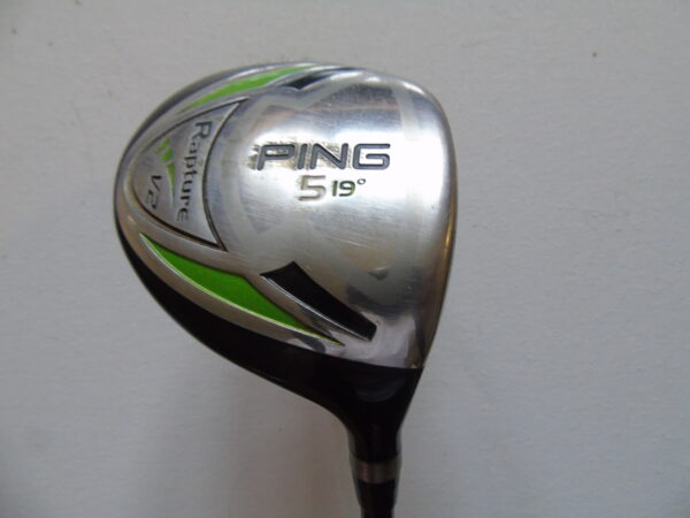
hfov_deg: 69.4
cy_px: 259
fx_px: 498
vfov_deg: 54.9
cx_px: 345
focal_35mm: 25
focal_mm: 4.4
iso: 400
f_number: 3.4
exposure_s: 1/13
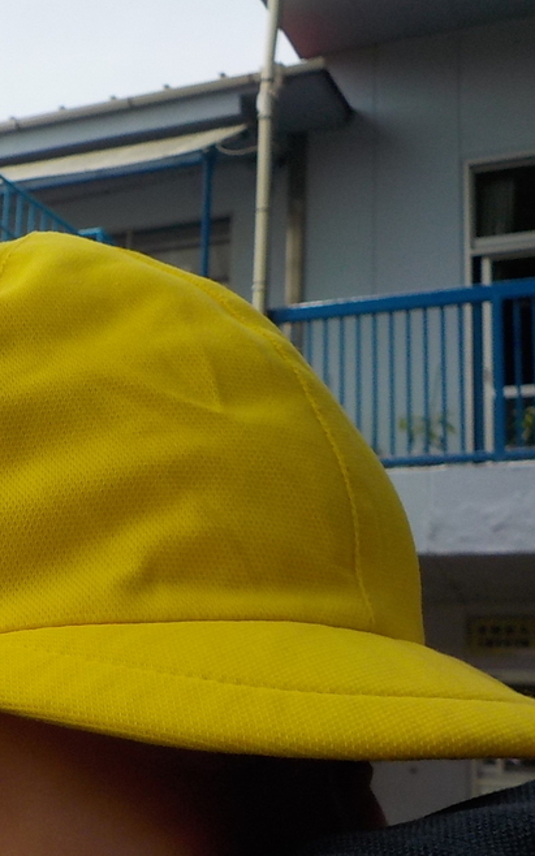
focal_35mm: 58
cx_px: -81
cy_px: 483
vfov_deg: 35.1
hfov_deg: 21.0
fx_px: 1354
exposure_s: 1/1250
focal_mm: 4.1
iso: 125
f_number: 3.3
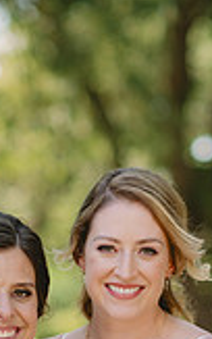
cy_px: 451
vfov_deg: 8.6
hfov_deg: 5.5
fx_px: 2207
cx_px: 130
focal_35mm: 239
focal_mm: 85
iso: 100
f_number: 2.2
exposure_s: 1/640
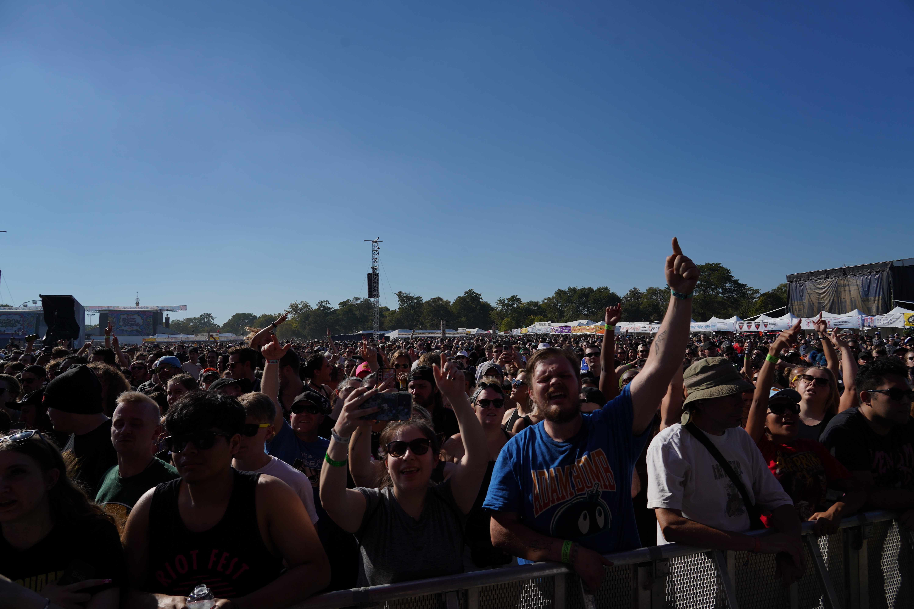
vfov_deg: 53.1
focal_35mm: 24
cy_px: 304
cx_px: 457
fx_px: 609
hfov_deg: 73.7
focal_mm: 24
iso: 100
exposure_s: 1/800
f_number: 8
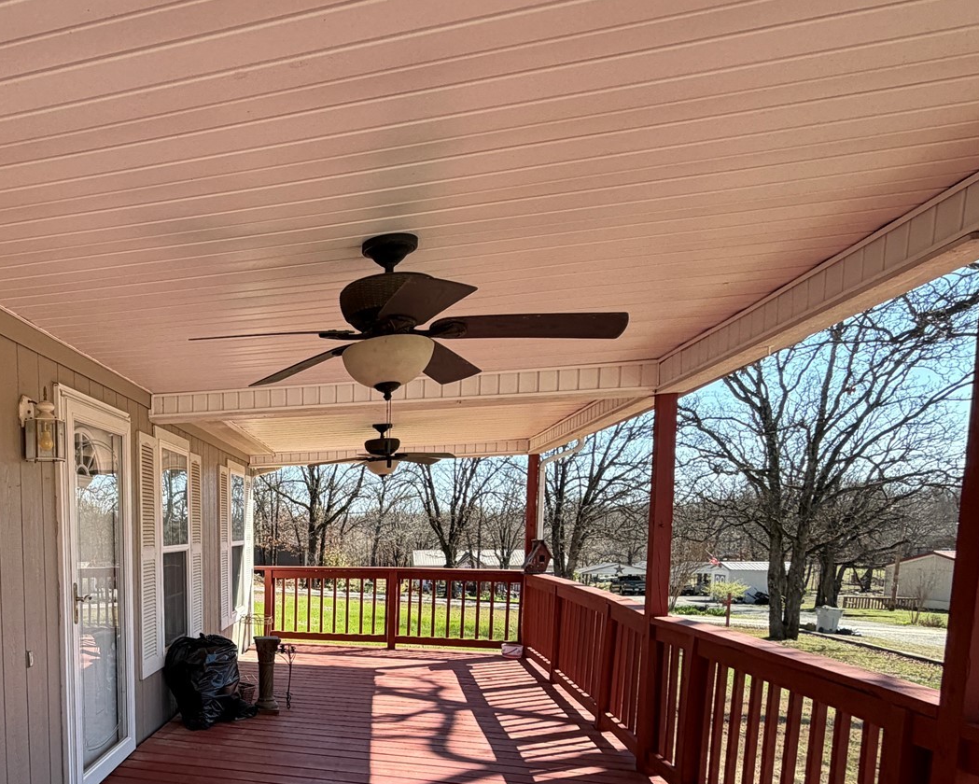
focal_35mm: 25
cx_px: 156
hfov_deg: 60.8
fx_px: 725
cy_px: 596
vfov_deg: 54.0
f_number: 2.2
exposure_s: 1/405
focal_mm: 2.22
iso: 50
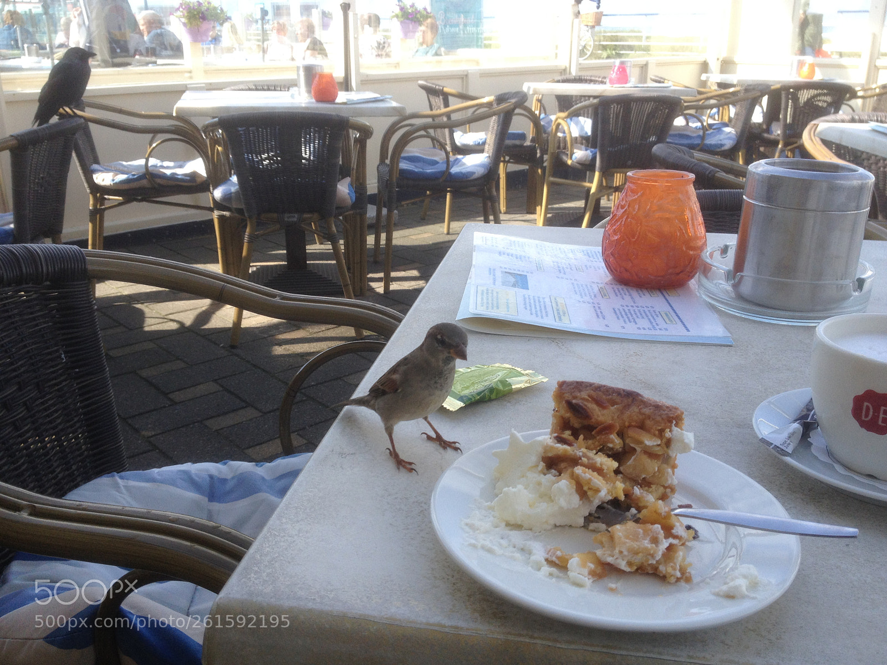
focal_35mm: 35
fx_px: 897
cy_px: 332
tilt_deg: -21.0
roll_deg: +0.5
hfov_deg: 52.6
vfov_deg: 40.7
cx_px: 444
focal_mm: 4.28
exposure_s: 1/649
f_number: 2.4
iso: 50
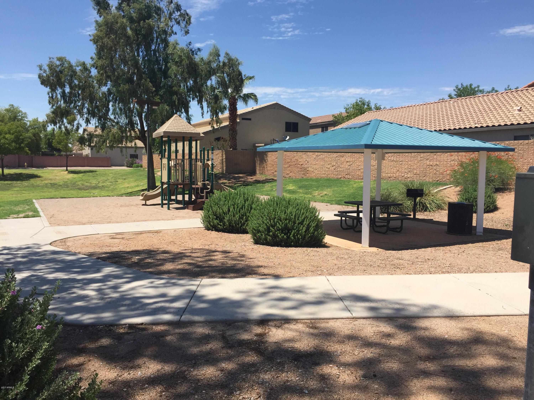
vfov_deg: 48.2
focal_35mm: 29
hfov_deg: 61.7
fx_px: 447
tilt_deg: -4.8
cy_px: 200
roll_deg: -1.0
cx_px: 267
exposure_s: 1/2083
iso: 32
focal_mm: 4.15
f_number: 2.2
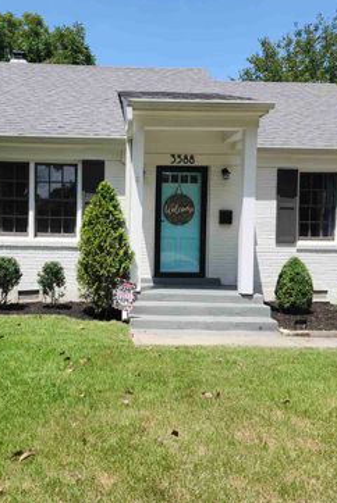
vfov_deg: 57.2
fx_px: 462
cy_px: 248
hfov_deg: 39.8
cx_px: 127
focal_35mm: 33
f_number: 1.8
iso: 25
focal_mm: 5.54
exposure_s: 1/1215
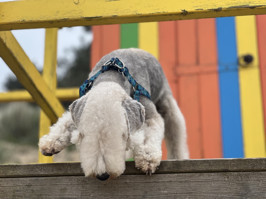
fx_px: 592
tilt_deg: +23.8
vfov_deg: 19.1
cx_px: 133
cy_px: 100
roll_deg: -1.3
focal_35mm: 77
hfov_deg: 25.3
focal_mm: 9
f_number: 2.8
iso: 32
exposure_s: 1/464
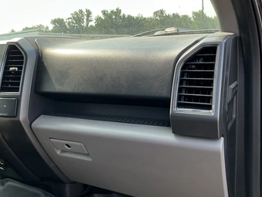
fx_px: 250
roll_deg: +3.7
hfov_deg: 55.2
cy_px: 97
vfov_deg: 43.0
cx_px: 117
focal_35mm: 33
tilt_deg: -10.7
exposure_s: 1/210
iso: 20
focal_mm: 3
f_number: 1.8
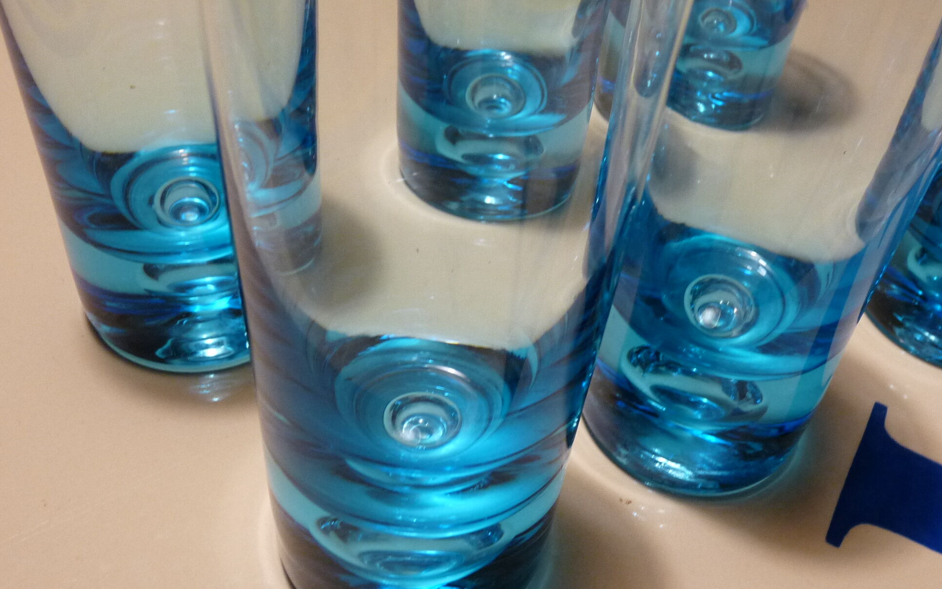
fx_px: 976
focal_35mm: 38
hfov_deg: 51.2
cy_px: 274
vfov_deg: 33.6
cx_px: 570
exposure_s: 1/30
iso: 250
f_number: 2.8
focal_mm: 4.8
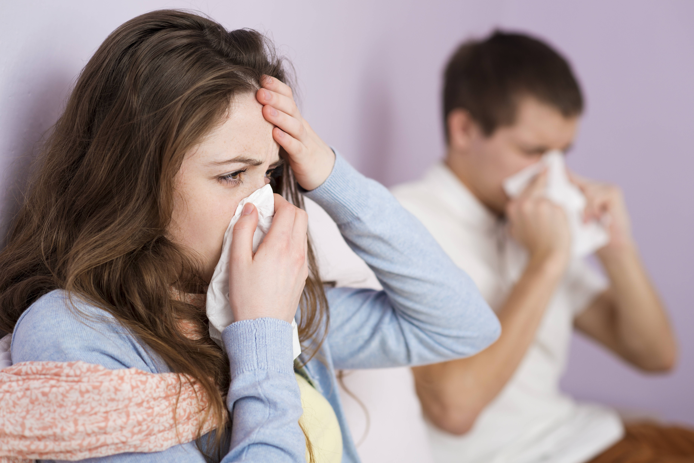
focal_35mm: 85
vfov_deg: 16.1
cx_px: 347
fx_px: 1639
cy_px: 232
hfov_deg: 23.9
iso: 100
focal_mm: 85
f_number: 3.5
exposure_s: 1/160
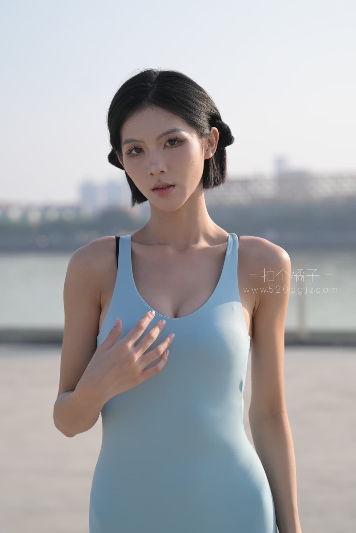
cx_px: 178
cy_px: 266
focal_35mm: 85
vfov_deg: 23.9
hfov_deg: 16.1
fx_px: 1261
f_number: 4
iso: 80
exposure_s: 1/640
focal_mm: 85
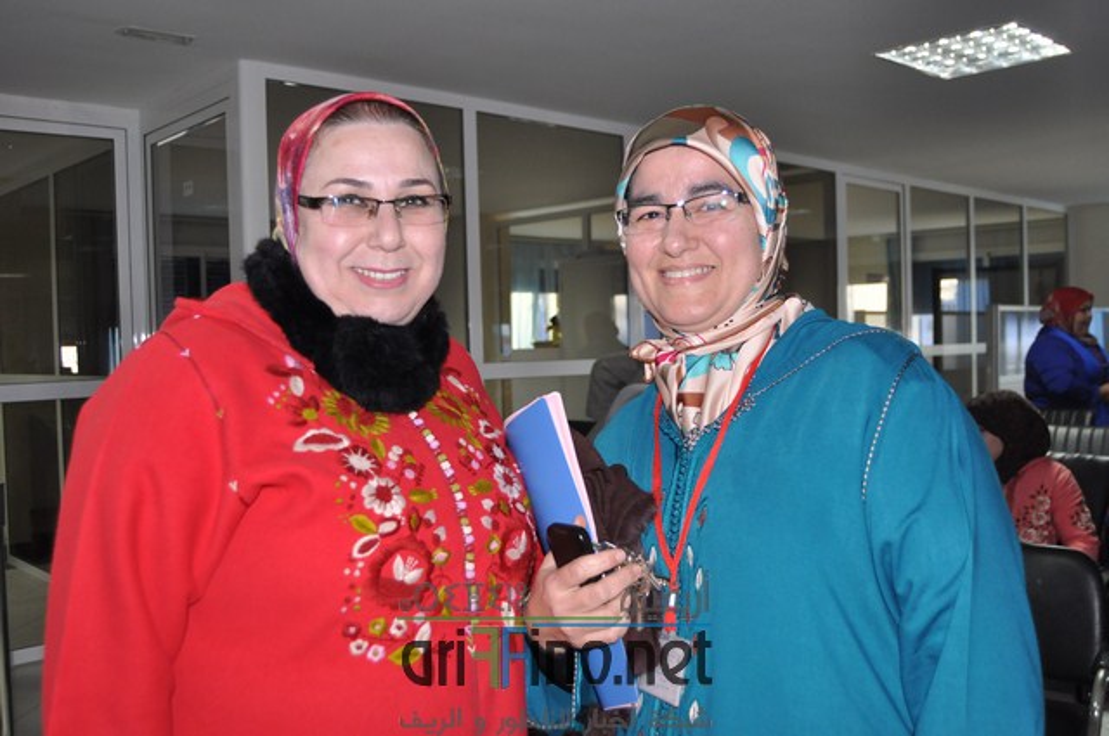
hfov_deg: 55.2
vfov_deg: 38.3
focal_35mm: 34
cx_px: 554
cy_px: 368
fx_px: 1061
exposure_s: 1/60
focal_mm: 23
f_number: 3.8
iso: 800
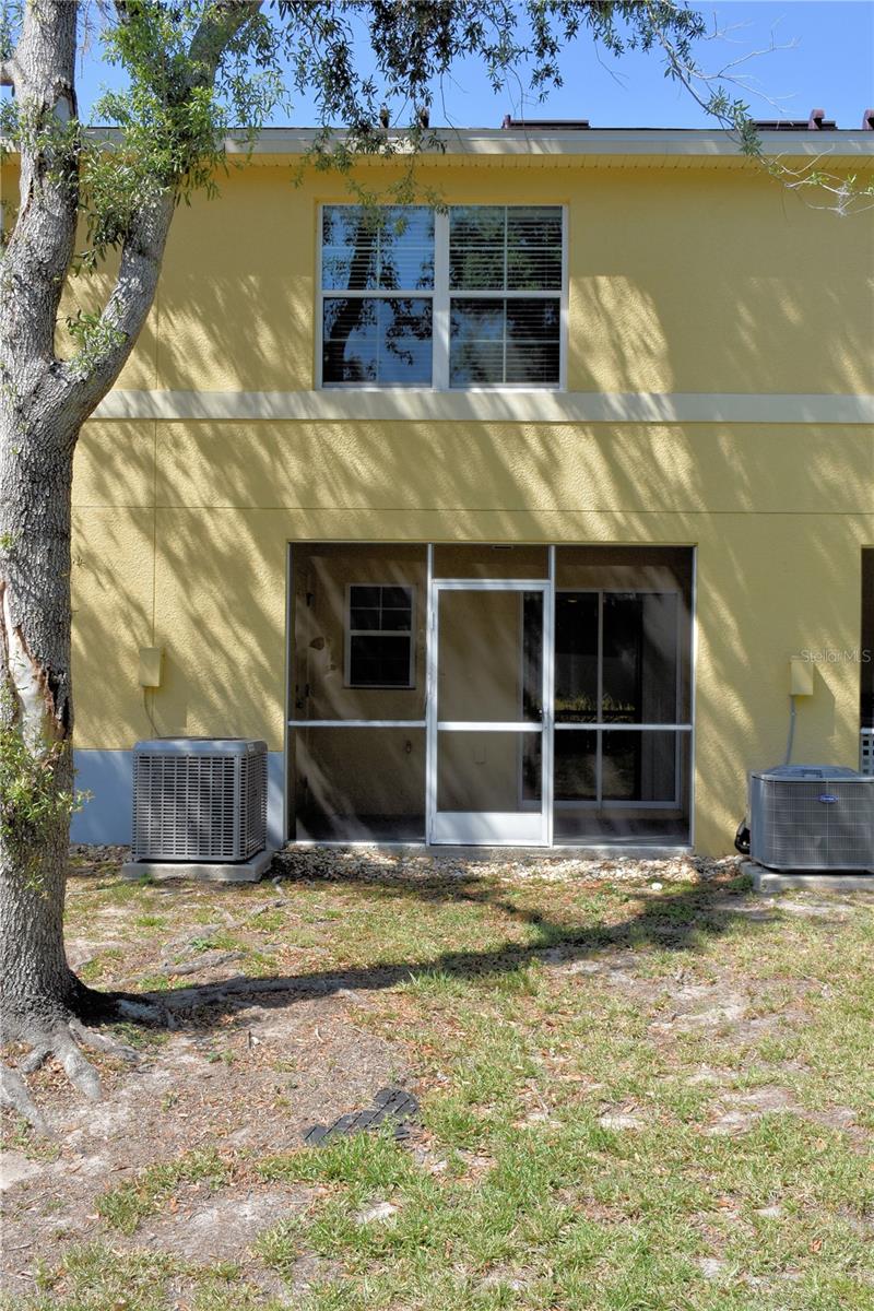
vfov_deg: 53.1
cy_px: 656
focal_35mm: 36
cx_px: 437
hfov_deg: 36.9
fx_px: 1311
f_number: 8
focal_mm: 24
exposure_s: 1/500
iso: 280
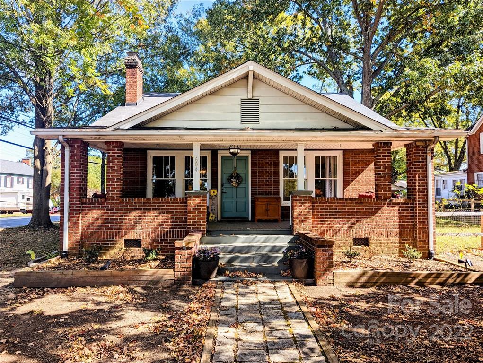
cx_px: 242
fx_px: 335
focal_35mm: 24
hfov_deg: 71.5
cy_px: 182
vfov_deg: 56.9
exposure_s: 1/510
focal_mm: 6.81
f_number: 1.85
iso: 45
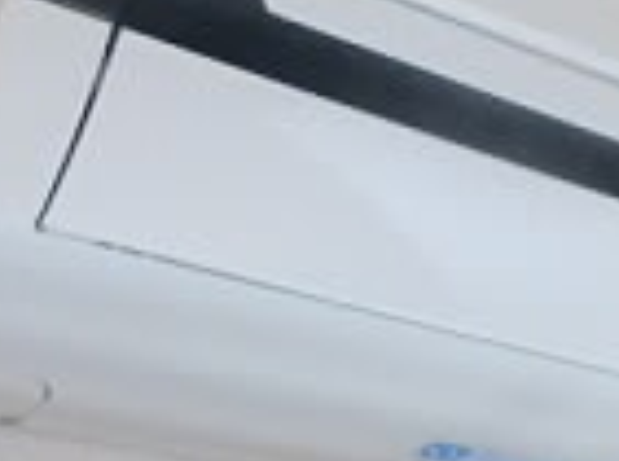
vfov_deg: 18.1
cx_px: 531
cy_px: 59
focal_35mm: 80
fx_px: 1427
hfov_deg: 23.9
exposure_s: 1/15
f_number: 3.1
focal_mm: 4.5
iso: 400
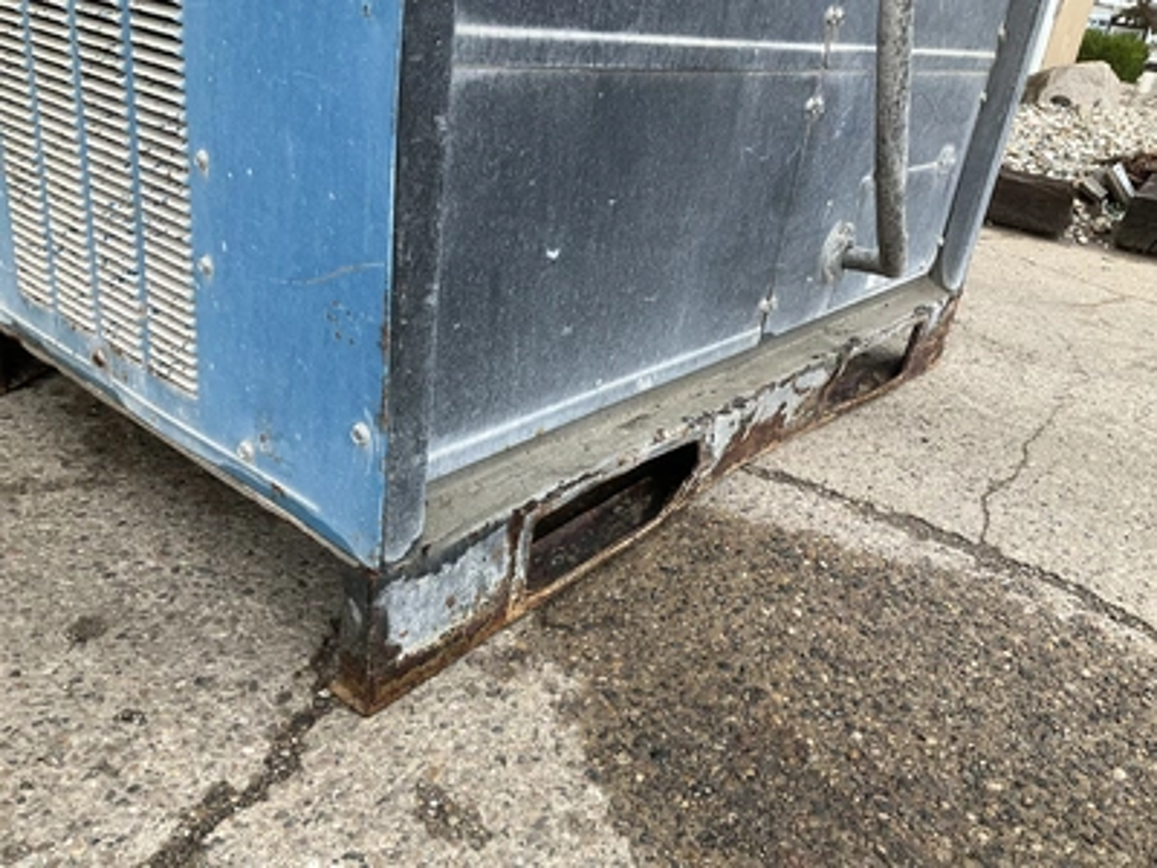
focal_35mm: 29
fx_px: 969
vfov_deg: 48.2
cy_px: 434
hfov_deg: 61.7
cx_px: 578
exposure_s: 1/122
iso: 20
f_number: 1.8
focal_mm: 3
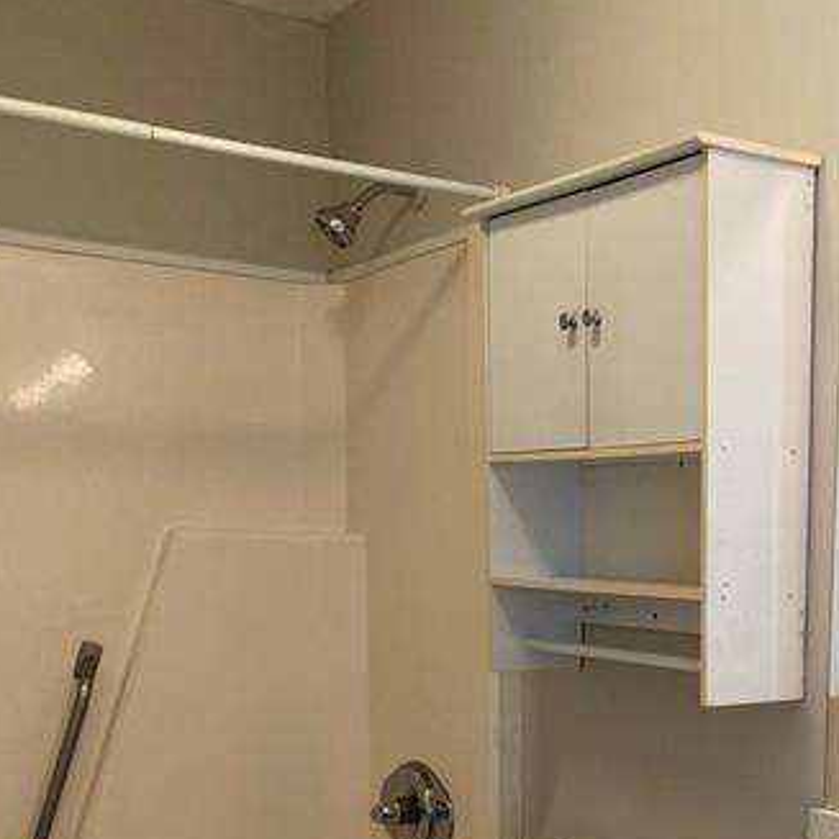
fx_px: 1481
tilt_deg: -9.3
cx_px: 718
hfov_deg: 30.5
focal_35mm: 54
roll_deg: -2.1
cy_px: 795
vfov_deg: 29.9
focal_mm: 4.25
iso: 80
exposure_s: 1/120
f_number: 1.8
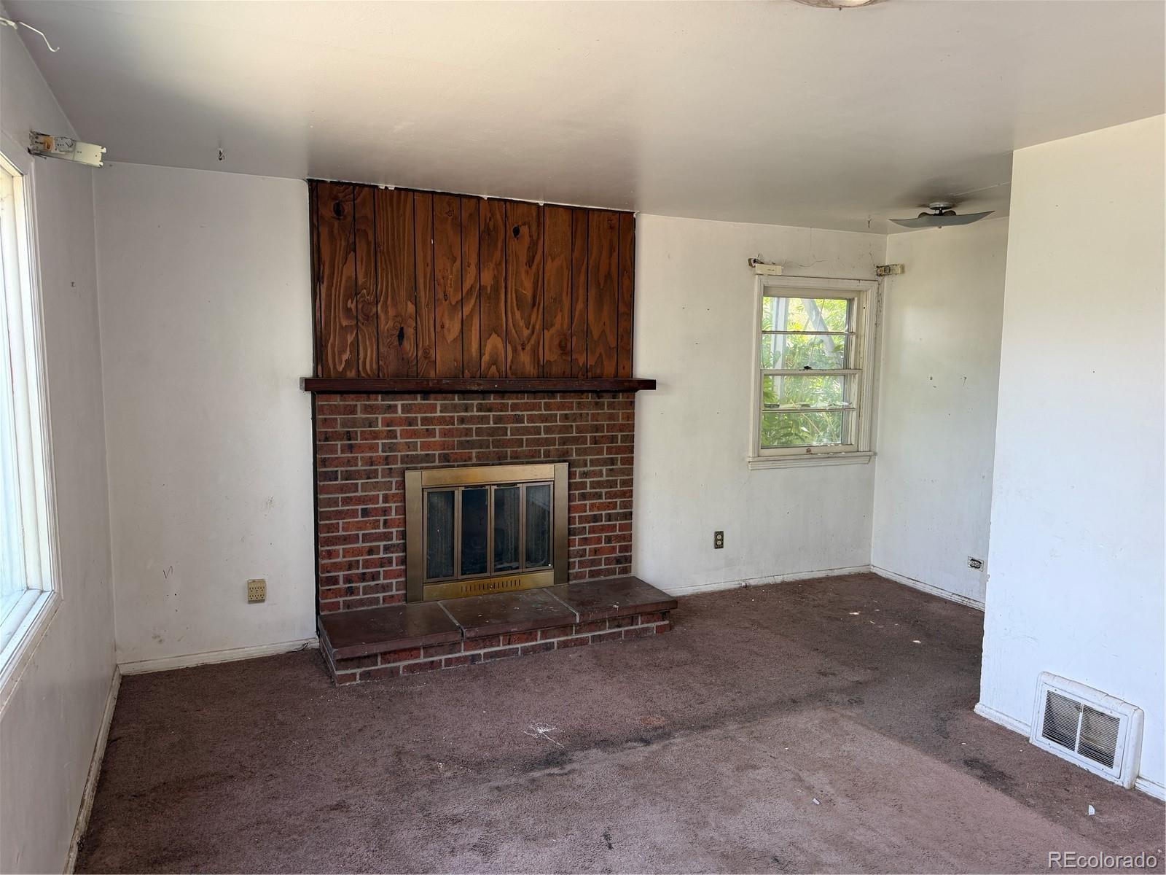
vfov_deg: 56.8
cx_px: 583
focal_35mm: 24
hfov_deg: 71.6
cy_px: 438
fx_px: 808
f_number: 1.78
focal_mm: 6.76
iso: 125
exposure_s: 1/121
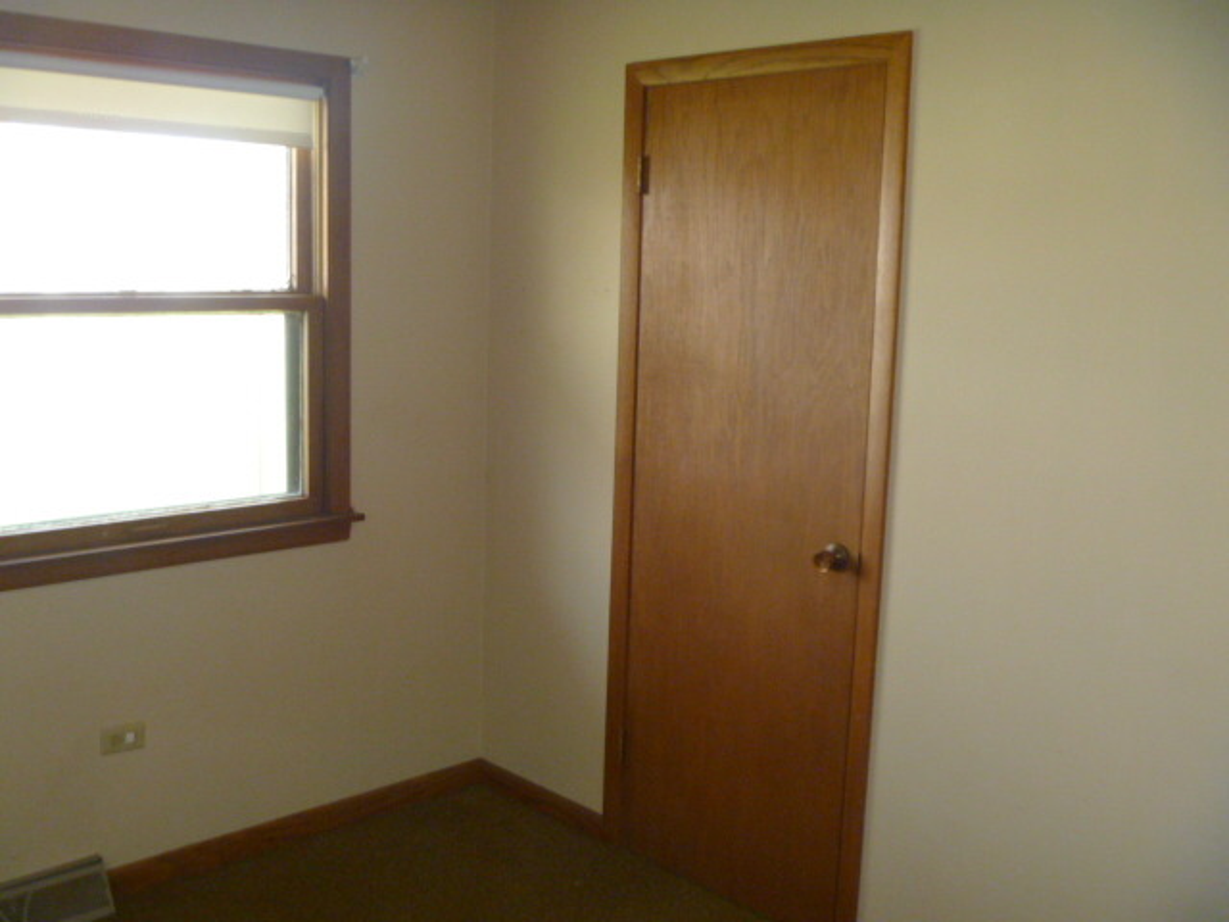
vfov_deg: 40.7
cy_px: 461
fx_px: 1243
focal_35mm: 35
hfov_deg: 52.6
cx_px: 614
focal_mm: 6.3
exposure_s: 1/30
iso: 320
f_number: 3.5
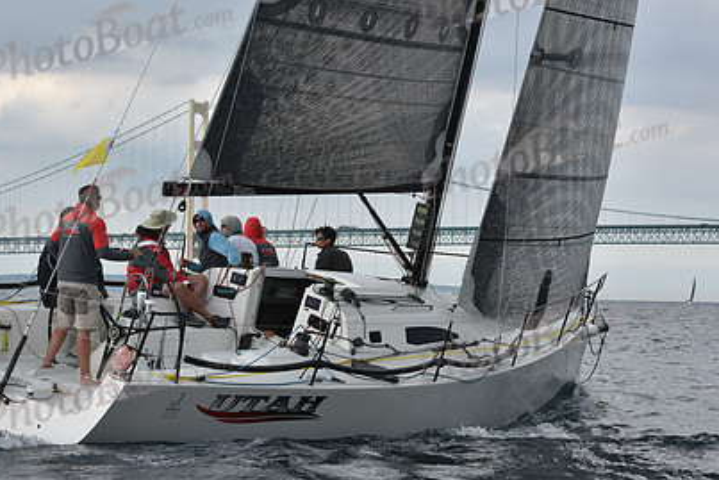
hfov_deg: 18.9
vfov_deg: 12.7
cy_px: 272
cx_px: 326
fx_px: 2158
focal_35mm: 108
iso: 400
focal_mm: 75
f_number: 7.1
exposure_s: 1/800
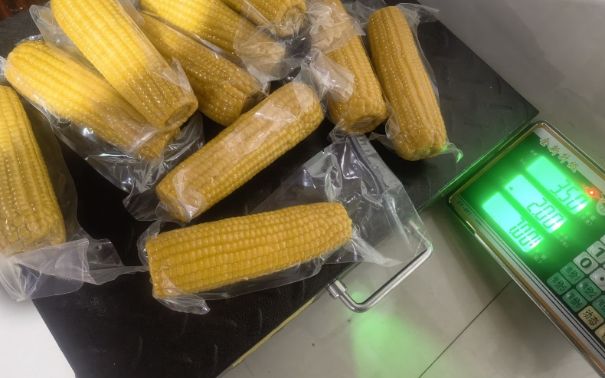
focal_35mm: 29
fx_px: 478
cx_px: 300
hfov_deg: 64.7
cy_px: 161
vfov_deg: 43.0
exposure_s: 1/20
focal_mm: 5.54
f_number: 1.8
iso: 1000
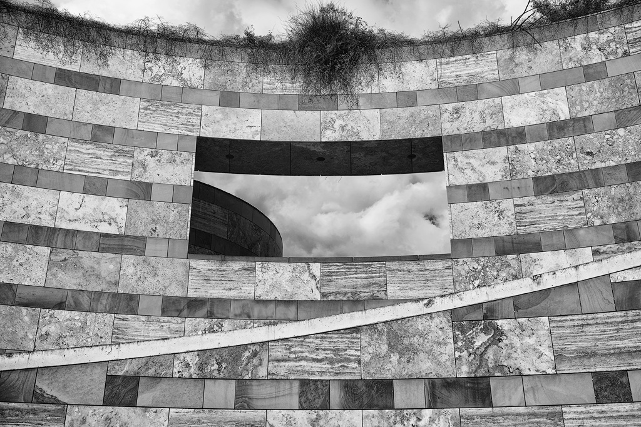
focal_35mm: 42
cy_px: 214
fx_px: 748
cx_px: 320
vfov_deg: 31.9
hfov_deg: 46.4
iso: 100
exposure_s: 1/1600
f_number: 4
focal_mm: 42
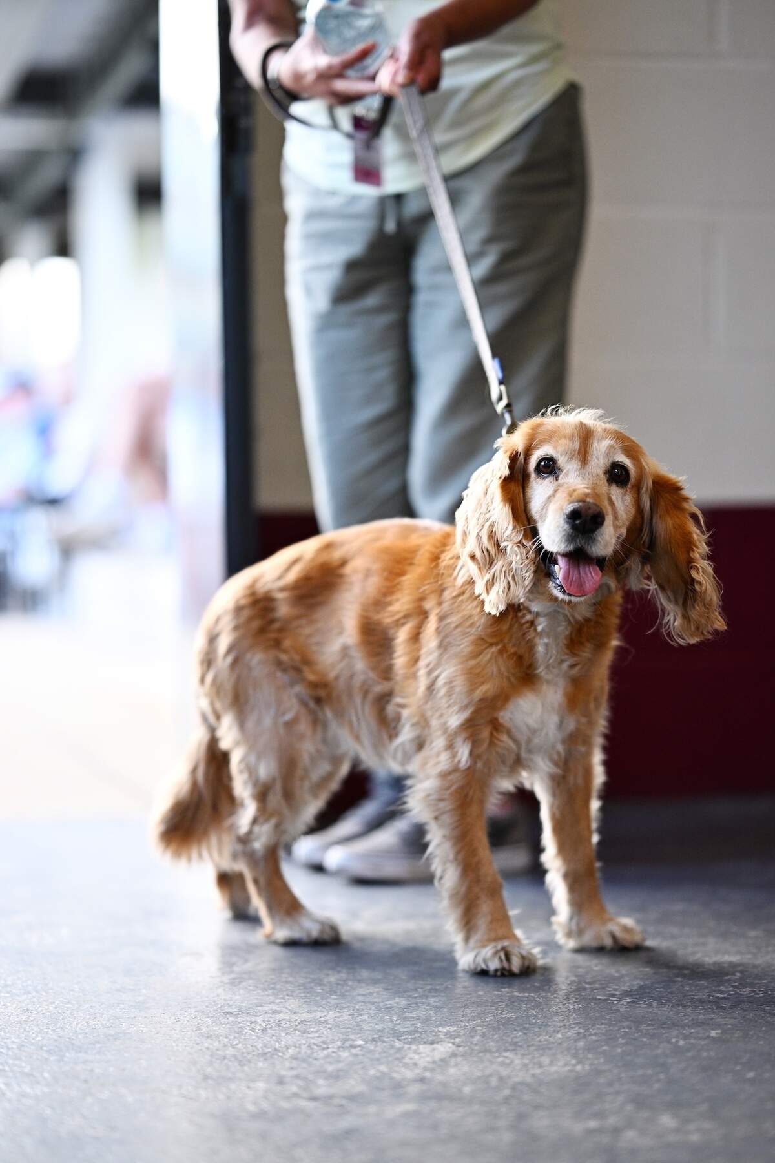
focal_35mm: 85
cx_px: 388
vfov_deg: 23.9
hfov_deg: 16.1
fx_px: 2745
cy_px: 582
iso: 1000
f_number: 1.8
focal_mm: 85
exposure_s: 1/1250
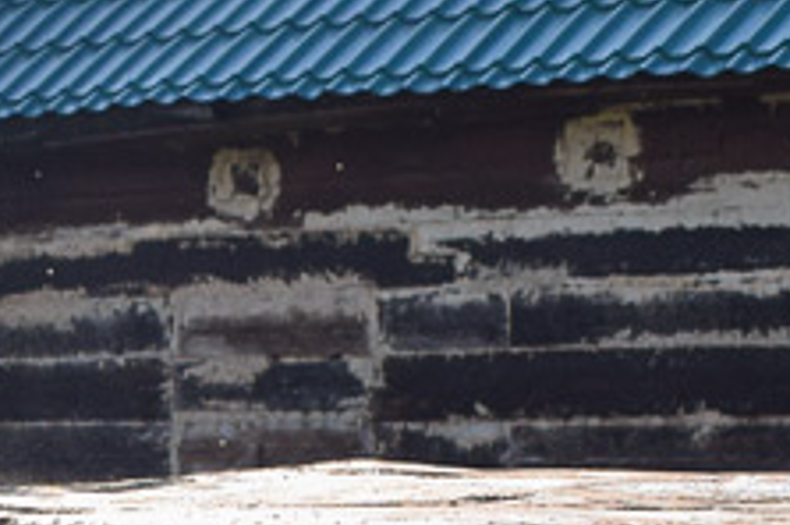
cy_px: 1213
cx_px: 71
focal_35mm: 194
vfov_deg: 6.7
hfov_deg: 10.6
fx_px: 4251
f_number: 5.6
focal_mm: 24
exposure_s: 1/320
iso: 200
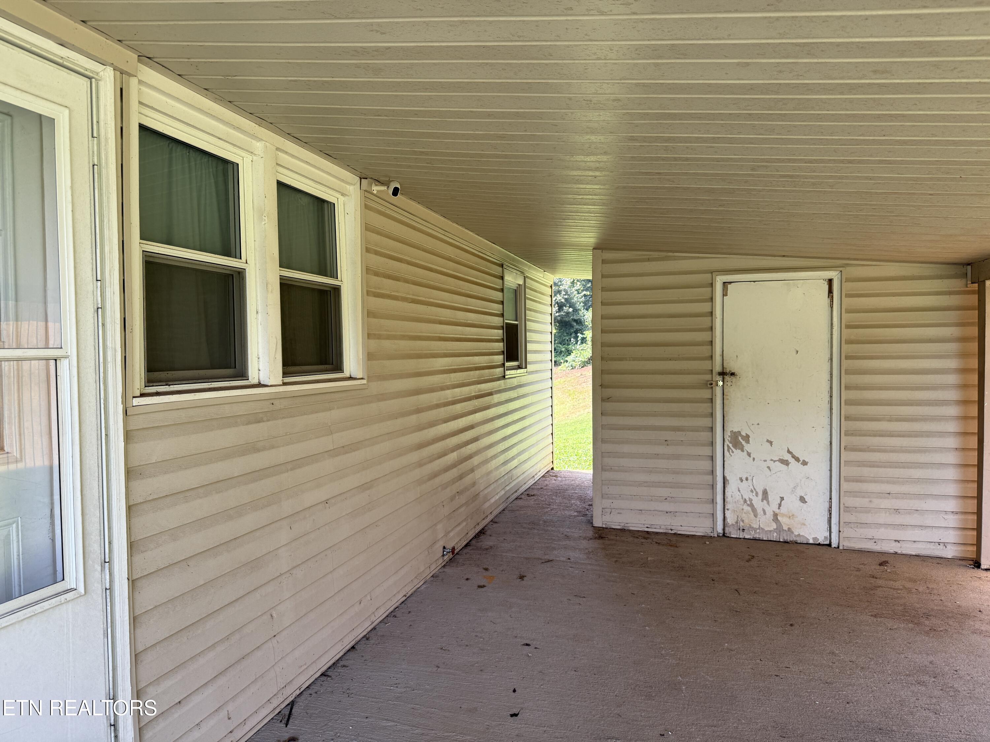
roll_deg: +0.1
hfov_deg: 71.6
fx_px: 686
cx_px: 495
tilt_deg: -1.1
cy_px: 371
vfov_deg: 56.8
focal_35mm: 24
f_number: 1.78
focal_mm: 6.76
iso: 100
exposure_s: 1/459
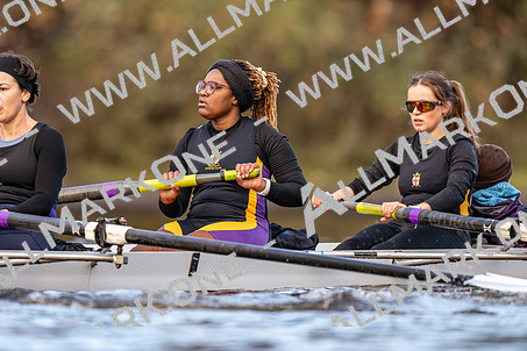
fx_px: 11242
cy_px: 127
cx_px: 201
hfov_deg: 2.7
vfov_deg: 1.8
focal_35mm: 768
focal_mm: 600
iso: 2000
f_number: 4
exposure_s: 1/2500
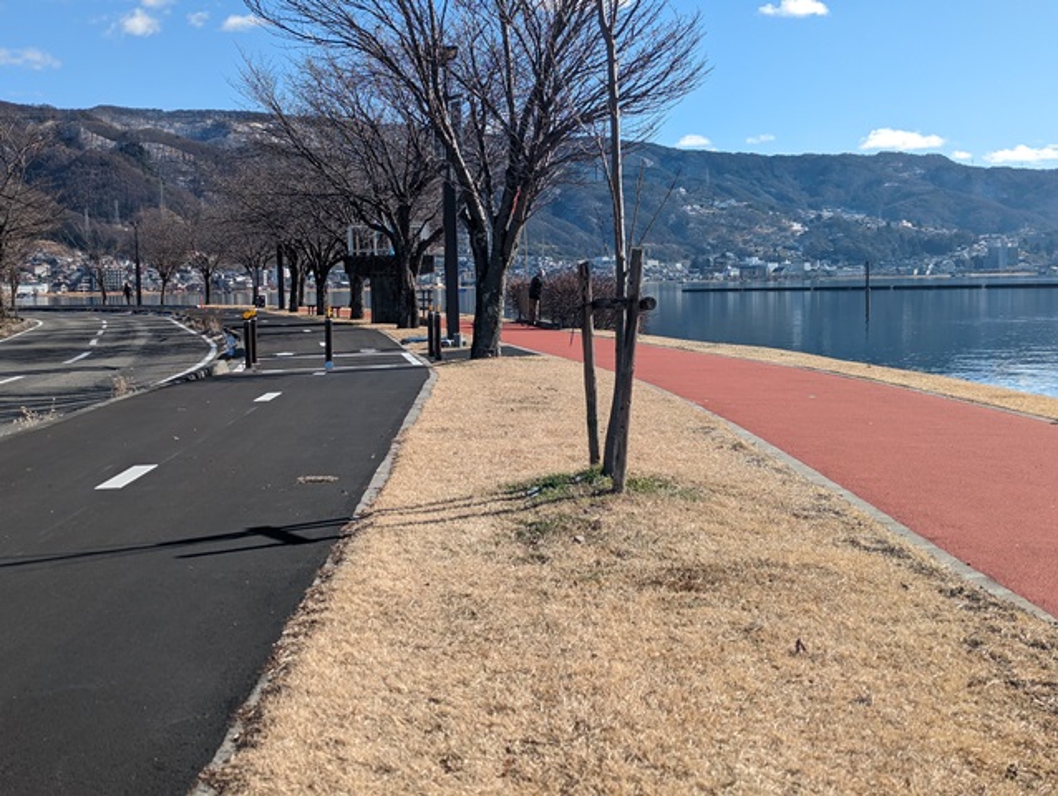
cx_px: 529
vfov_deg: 30.3
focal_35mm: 48
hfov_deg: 39.6
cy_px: 398
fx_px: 1469
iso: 47
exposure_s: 1/1852
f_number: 1.85
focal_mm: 6.81
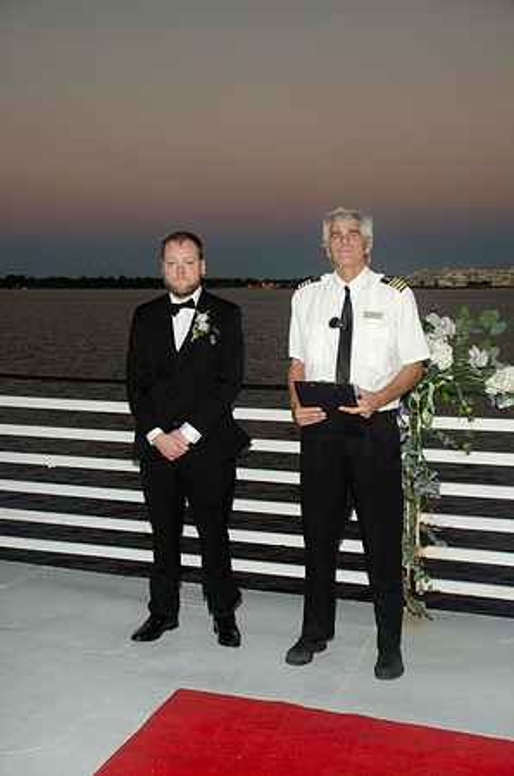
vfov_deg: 46.5
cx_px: 257
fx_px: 904
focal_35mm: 42
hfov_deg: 31.8
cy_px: 388
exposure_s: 1/125
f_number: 5.6
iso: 400
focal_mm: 28
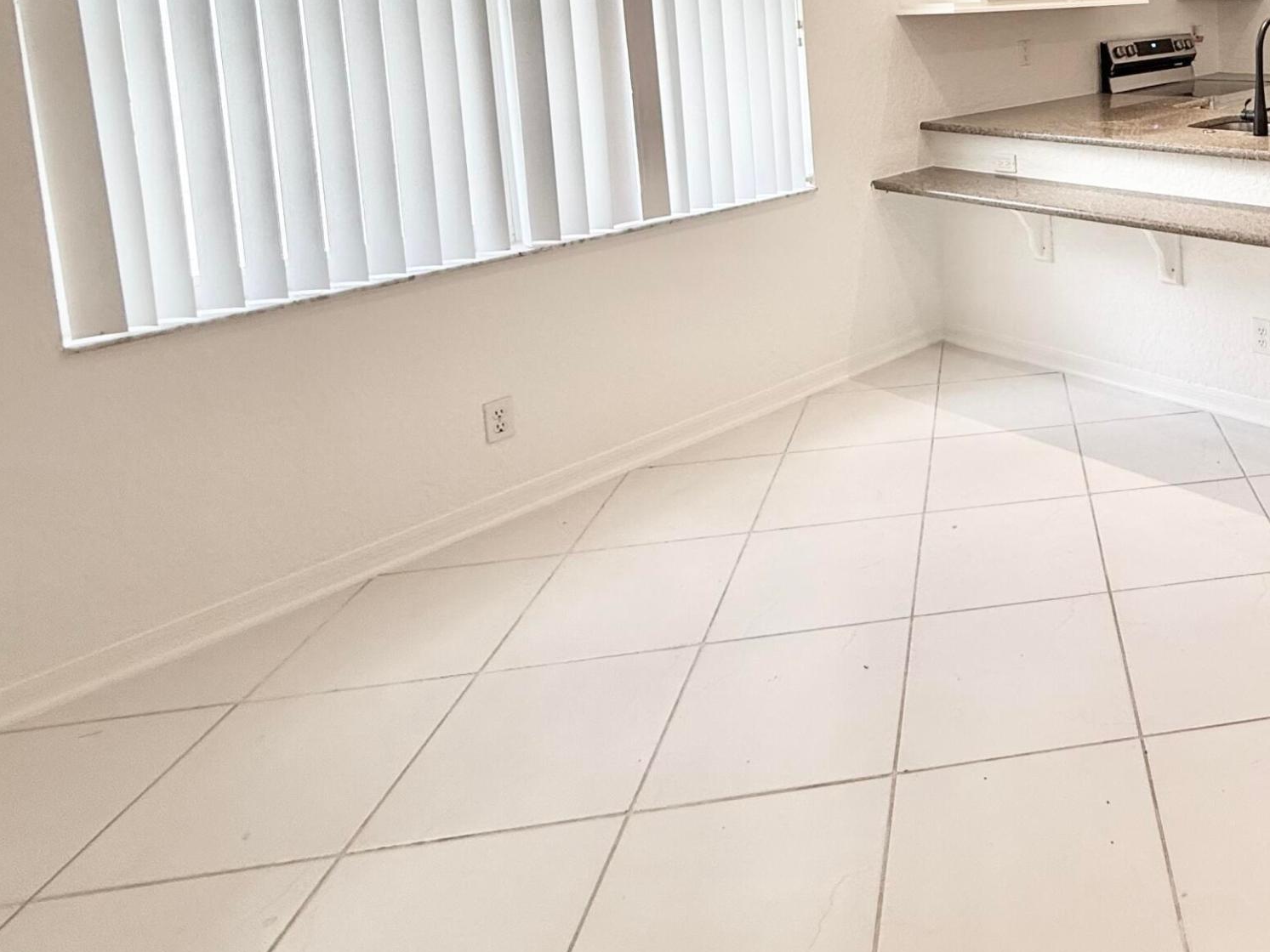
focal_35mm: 27
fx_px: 991
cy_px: 86
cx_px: 1141
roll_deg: +1.8
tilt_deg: -5.0
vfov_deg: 46.1
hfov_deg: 56.5
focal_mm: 2.22
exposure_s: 1/120
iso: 100
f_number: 2.2
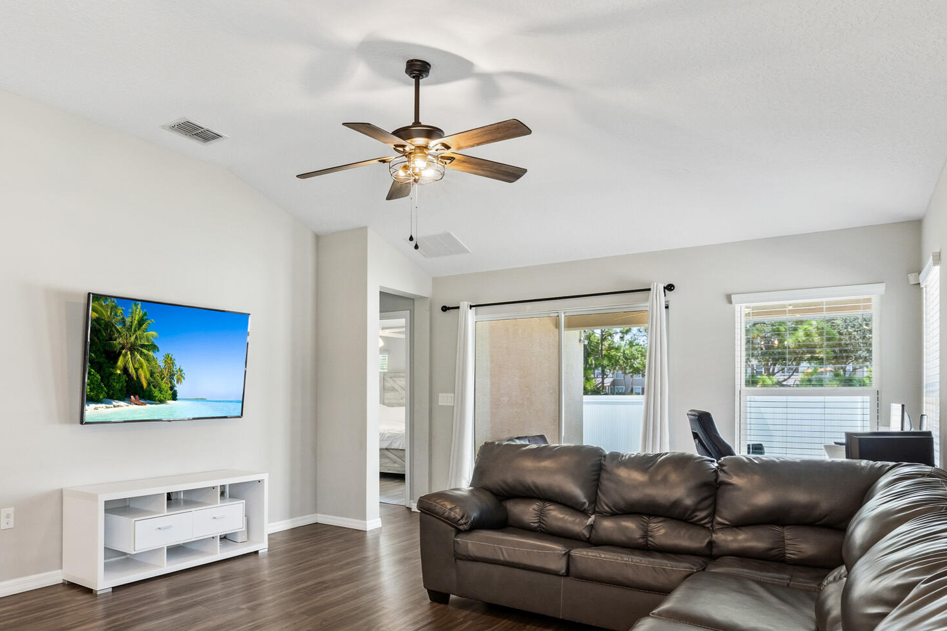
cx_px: 311
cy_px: 408
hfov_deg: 71.4
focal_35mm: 24
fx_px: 631
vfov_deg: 52.4
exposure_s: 1/4
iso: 250
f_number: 9
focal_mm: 14
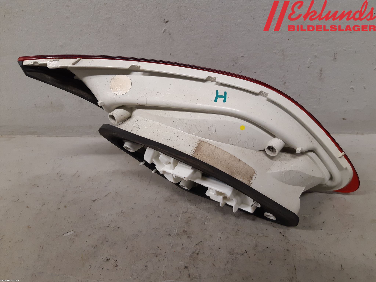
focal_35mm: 26
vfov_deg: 53.1
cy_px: 141
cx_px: 188
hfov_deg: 67.3
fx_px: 282
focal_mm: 3.93
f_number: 1.7
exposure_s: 1/50
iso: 125
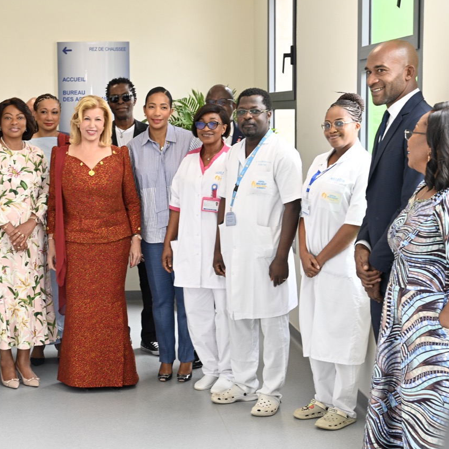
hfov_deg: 25.6
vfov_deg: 25.7
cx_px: 156
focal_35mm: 67
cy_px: 223
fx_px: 983
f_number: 6.3
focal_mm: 52
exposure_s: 1/125
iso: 800
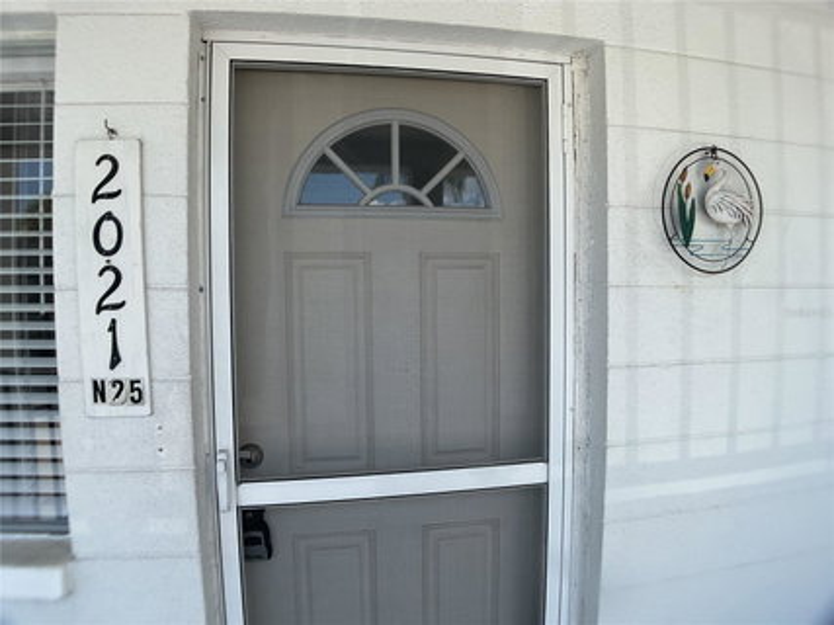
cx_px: 417
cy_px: 312
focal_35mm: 29
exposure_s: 1/613
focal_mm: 3
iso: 16
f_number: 1.8
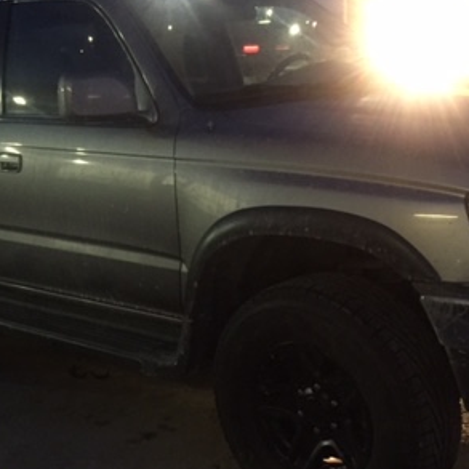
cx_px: 216
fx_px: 858
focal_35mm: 56
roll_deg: +4.7
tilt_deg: -12.9
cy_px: 263
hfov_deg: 30.5
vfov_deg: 30.5
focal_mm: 4.15
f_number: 2.2
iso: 320
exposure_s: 1/15
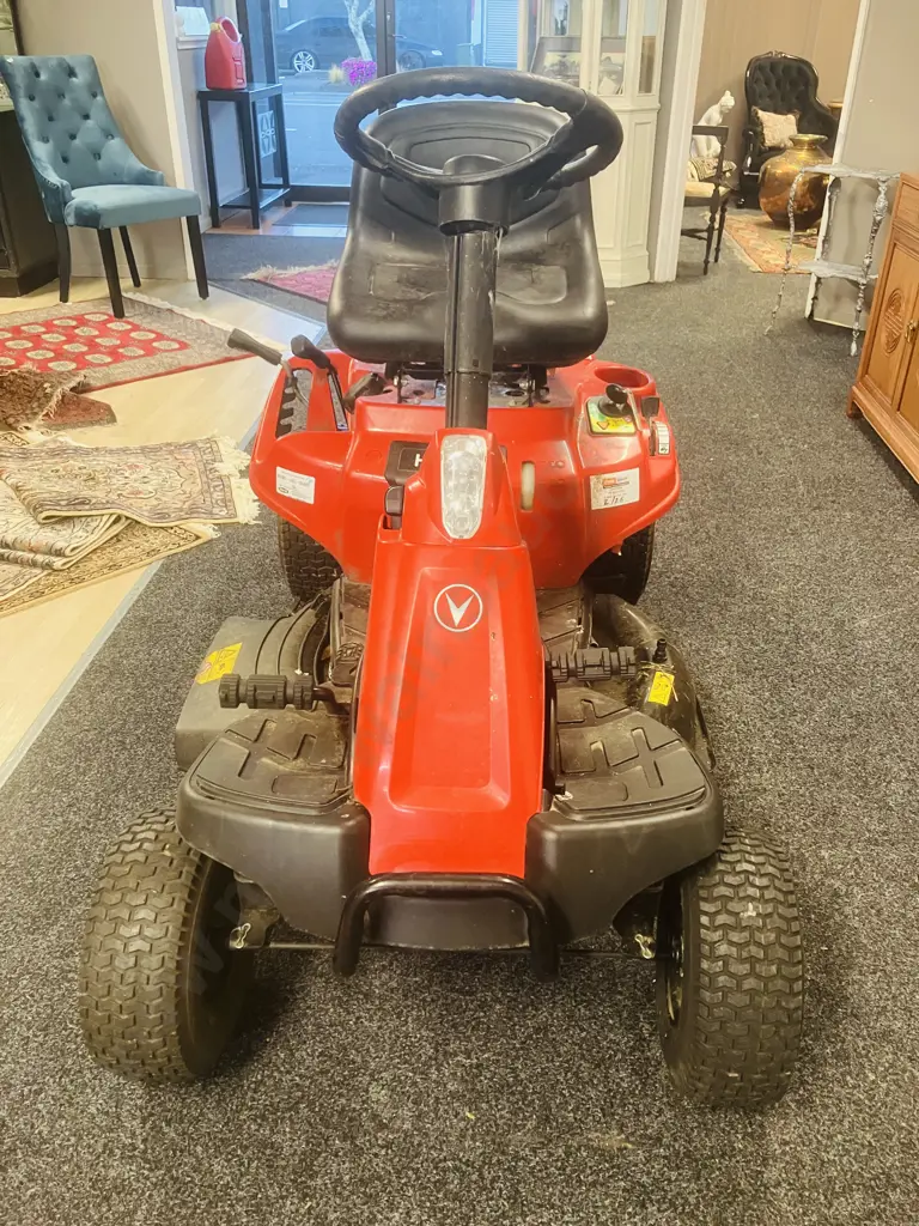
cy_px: 613
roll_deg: -0.8
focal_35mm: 28
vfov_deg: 63.4
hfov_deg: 49.7
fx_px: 991
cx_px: 460
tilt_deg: -28.5
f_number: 1.8
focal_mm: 3.99
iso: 320
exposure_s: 1/33
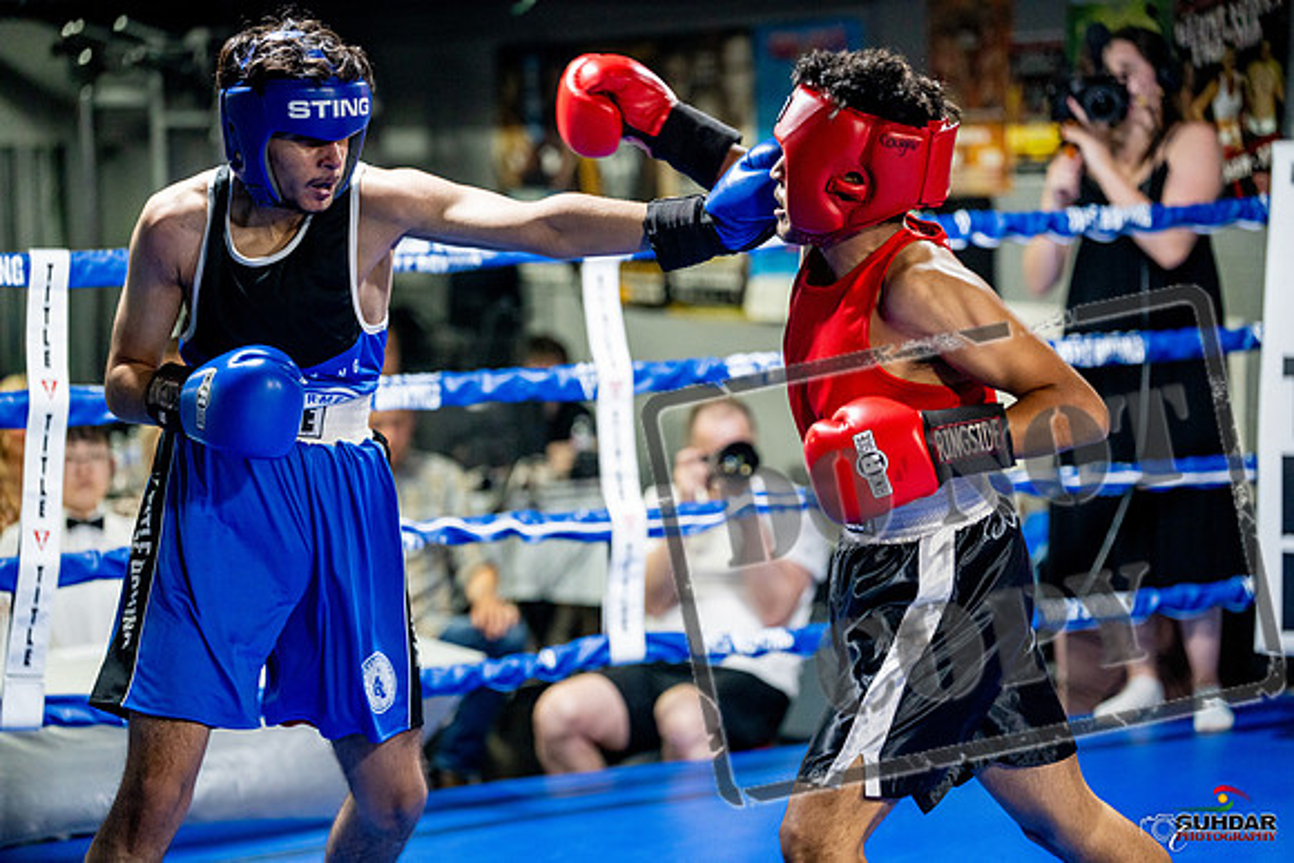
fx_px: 3200
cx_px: 647
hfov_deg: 22.9
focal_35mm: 89
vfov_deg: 15.4
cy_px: 432
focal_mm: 89
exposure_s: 1/1000
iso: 4000
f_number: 2
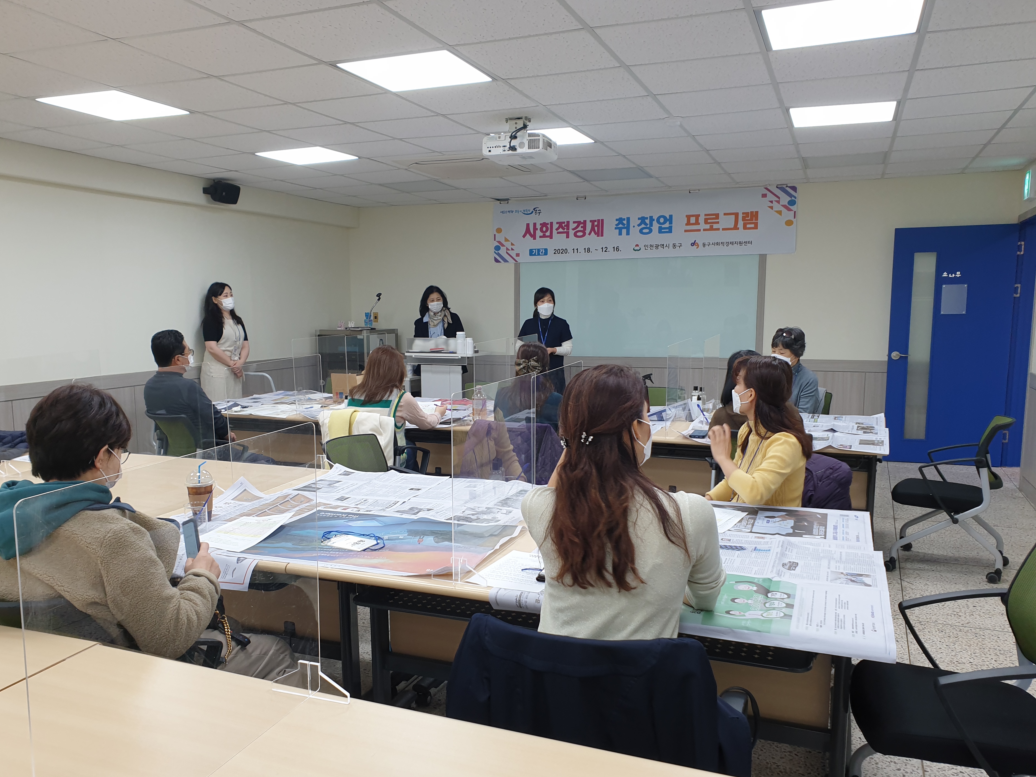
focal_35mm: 28
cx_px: 480
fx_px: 838
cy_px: 410
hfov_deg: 63.4
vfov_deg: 49.7
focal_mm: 4.3
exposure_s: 1/60
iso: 64
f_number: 2.4
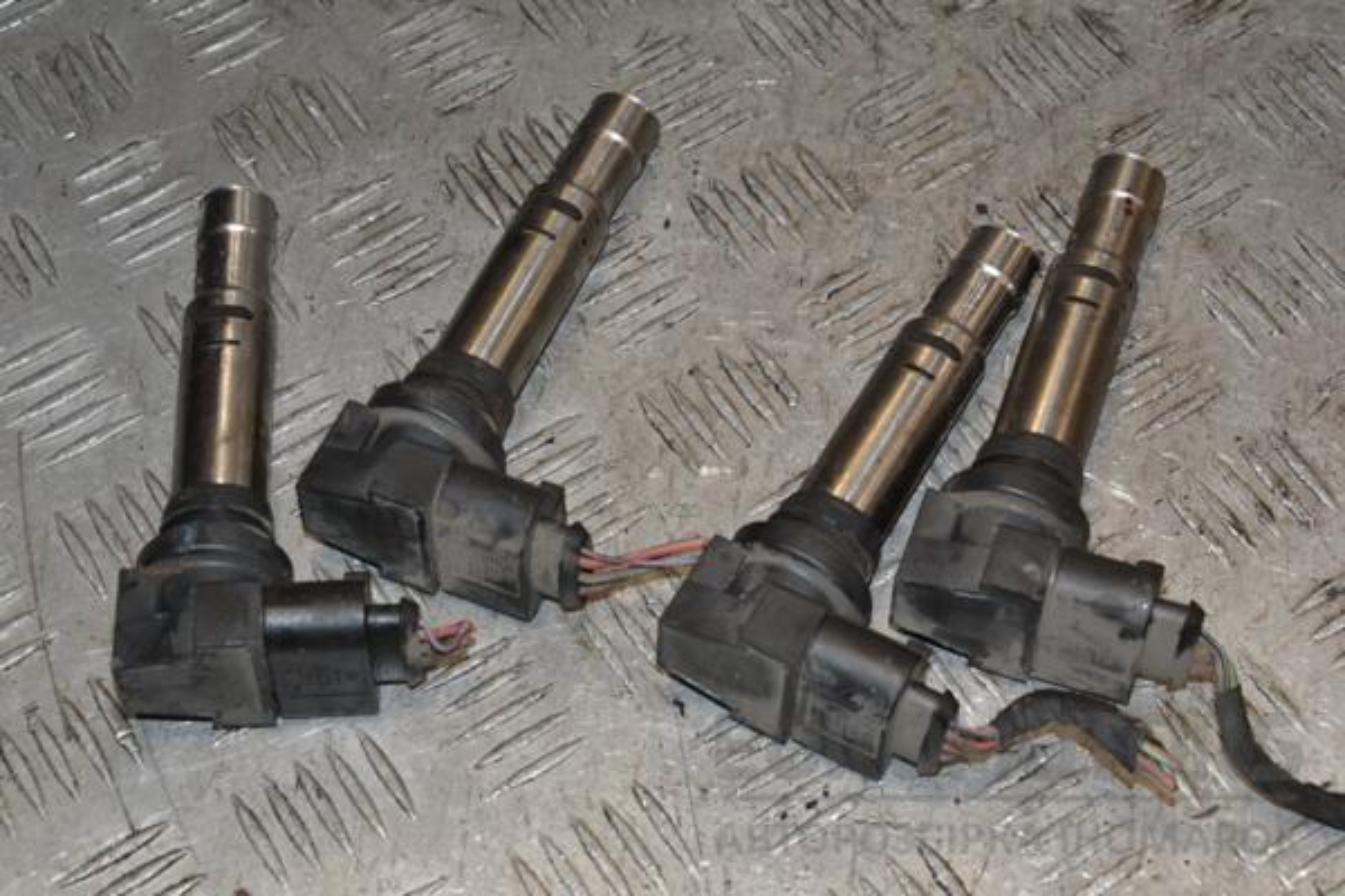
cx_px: 672
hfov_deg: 29.9
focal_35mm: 68
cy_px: 448
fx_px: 2522
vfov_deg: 20.2
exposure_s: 1/200
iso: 800
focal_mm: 45
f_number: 10
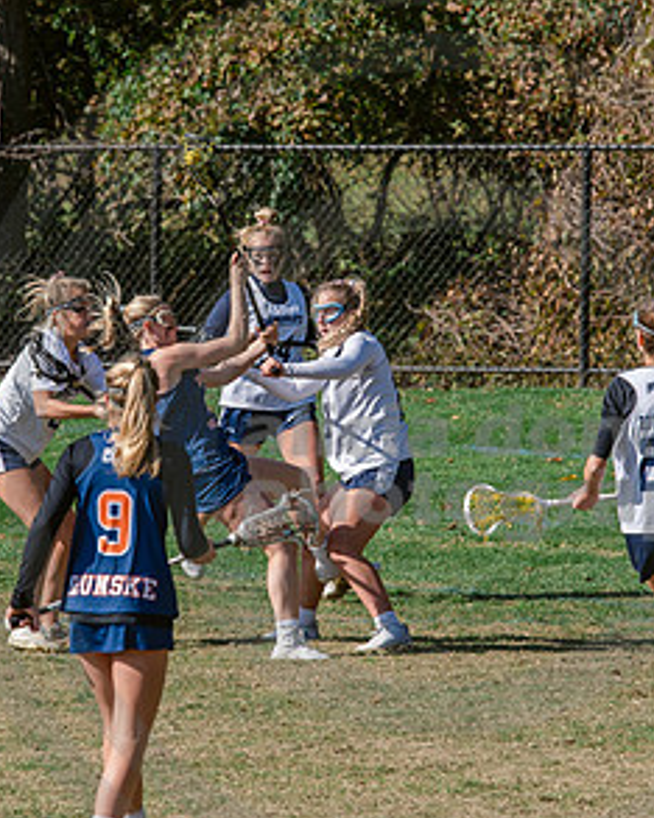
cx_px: 273
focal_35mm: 478
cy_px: 353
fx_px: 11577
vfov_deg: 4.1
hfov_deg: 3.2
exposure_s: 1/1600
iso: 250
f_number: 5
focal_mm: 200
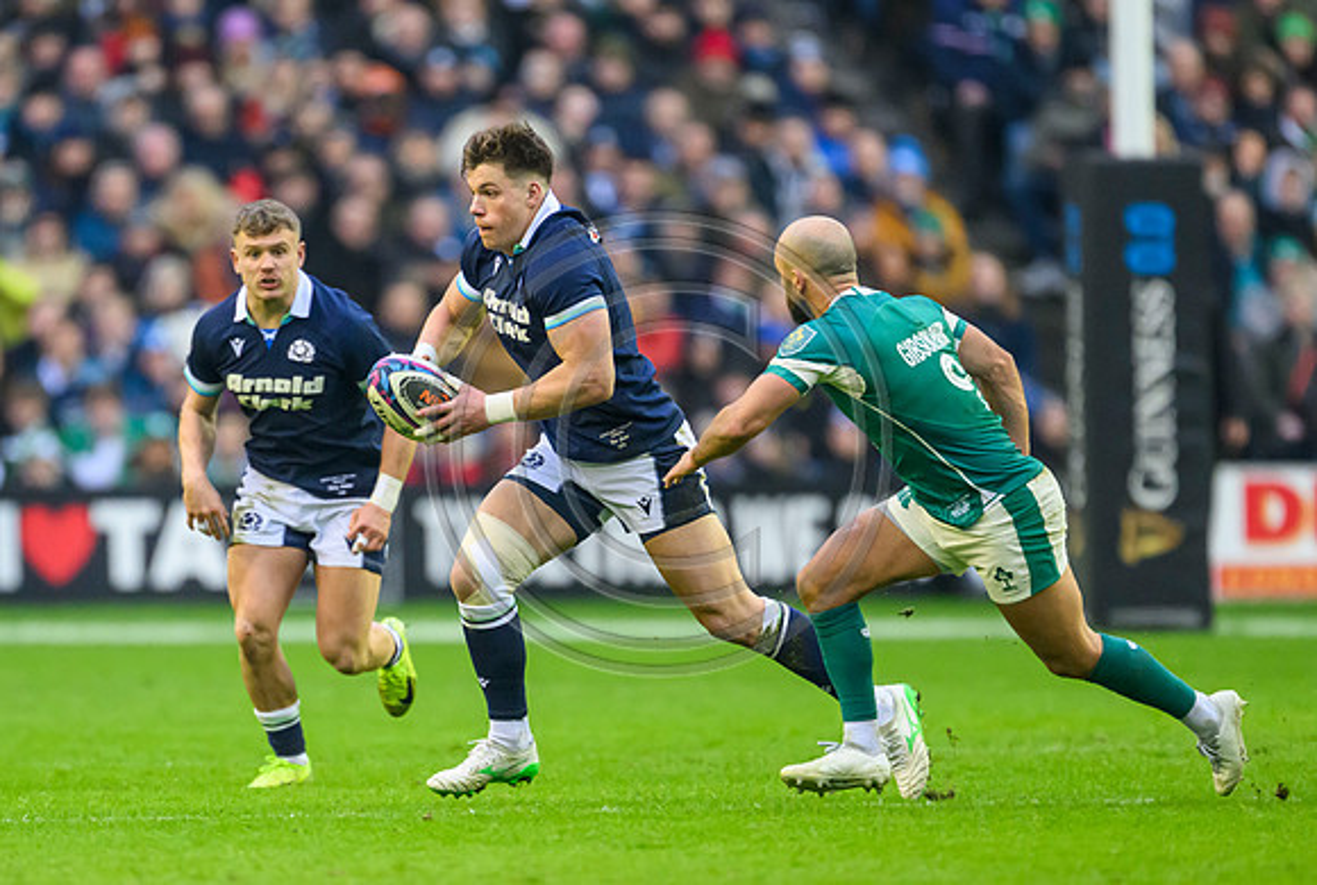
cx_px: 554
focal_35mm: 827
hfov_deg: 2.5
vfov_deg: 1.7
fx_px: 30317
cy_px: 587
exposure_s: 1/1250
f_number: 4
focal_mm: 560
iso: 5000
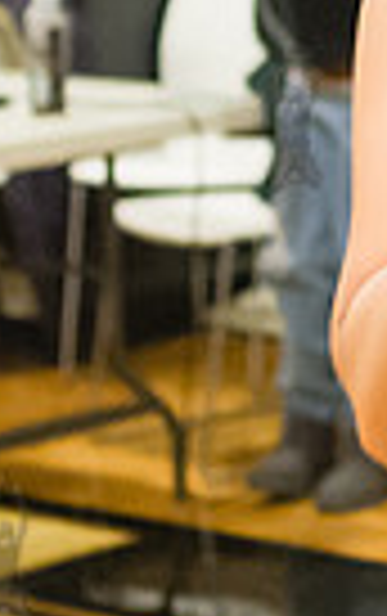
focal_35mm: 210
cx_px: 718
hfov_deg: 6.1
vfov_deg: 9.7
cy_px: -314
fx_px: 3533
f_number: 2.8
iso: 4000
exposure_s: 1/125
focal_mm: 35
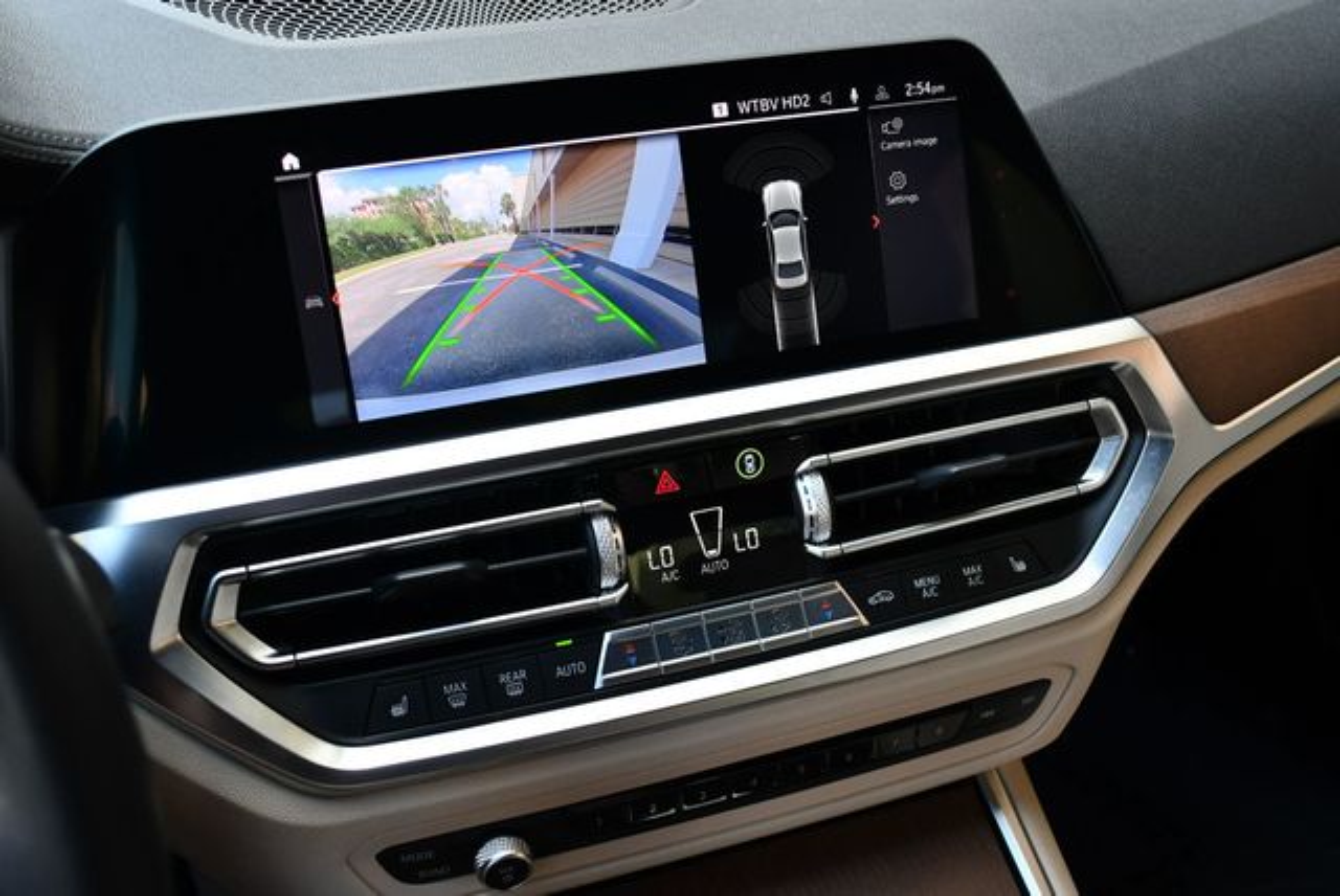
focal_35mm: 36
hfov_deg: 53.1
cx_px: 670
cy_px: 448
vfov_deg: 36.9
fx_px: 1341
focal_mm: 18
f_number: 3.5
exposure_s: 1/250
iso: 500
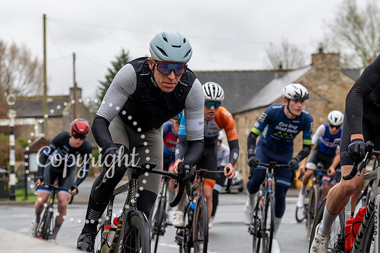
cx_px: 168
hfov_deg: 21.2
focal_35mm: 96
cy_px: 105
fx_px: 1016
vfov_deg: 14.2
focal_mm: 70
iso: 400
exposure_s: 1/1000
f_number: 4
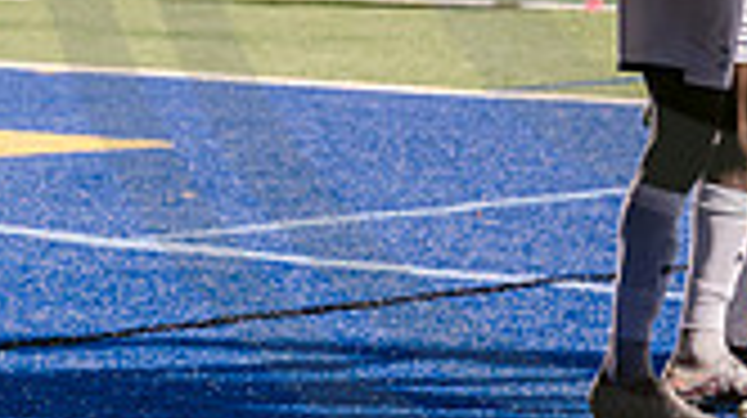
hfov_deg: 8.3
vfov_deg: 4.7
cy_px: -209
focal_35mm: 257
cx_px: 819
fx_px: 5086
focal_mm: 70
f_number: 3.2
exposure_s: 1/250
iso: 2500
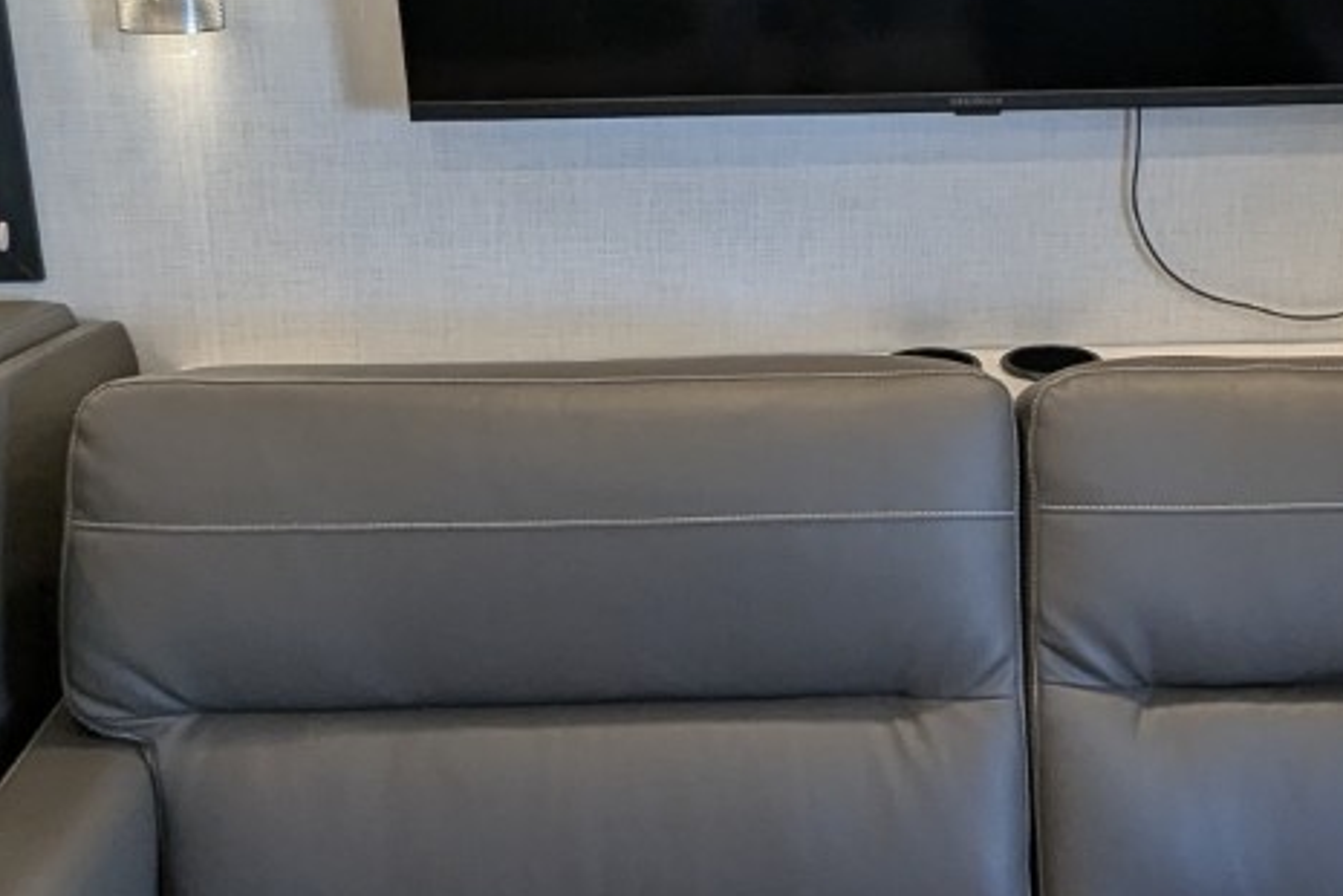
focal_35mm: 50
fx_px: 1865
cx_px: 903
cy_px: 269
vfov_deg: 26.8
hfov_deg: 39.1
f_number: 2.2
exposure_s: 1/118
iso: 138
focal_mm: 2.35
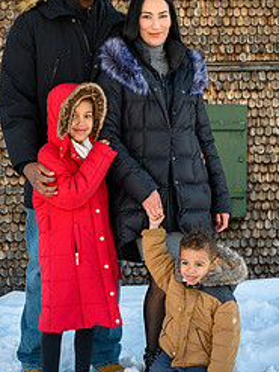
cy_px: 146
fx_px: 903
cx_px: 138
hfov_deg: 17.6
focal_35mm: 84
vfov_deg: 23.3
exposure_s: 1/125
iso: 200
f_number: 5.6
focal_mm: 48
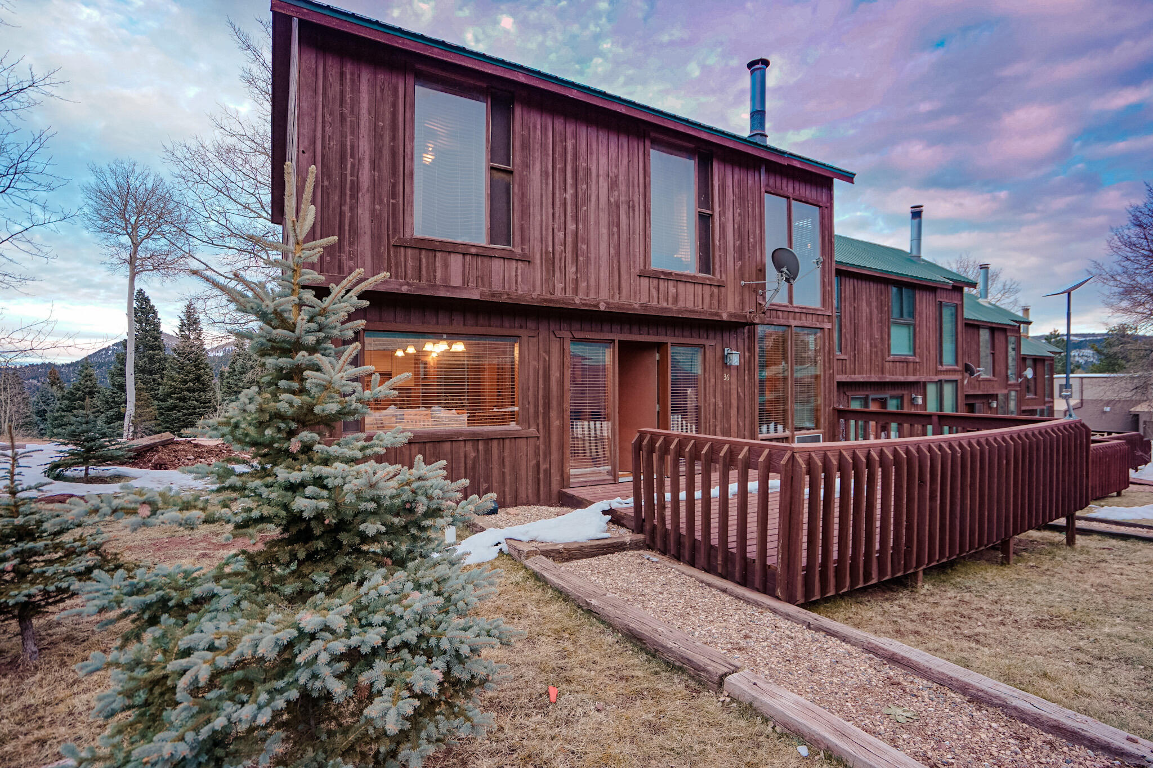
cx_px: 576
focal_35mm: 16
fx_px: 512
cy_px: 384
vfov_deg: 73.7
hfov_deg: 96.7
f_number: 4
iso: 250
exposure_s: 1/60
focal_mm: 16
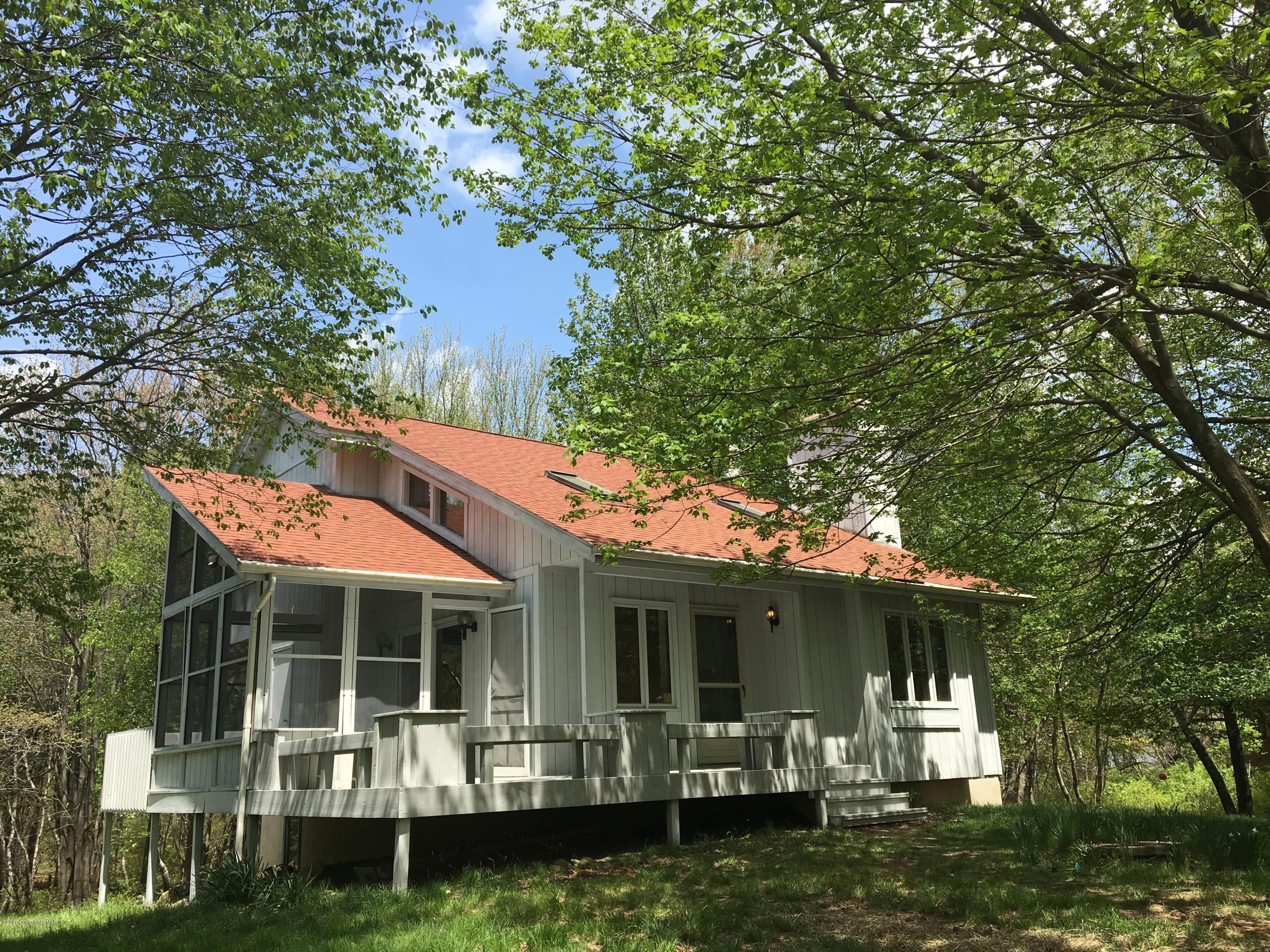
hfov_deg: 61.7
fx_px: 1064
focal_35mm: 29
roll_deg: +1.9
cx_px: 635
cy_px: 476
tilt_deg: +15.0
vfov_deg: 48.2
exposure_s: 1/974
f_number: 2.2
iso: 25
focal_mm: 4.15
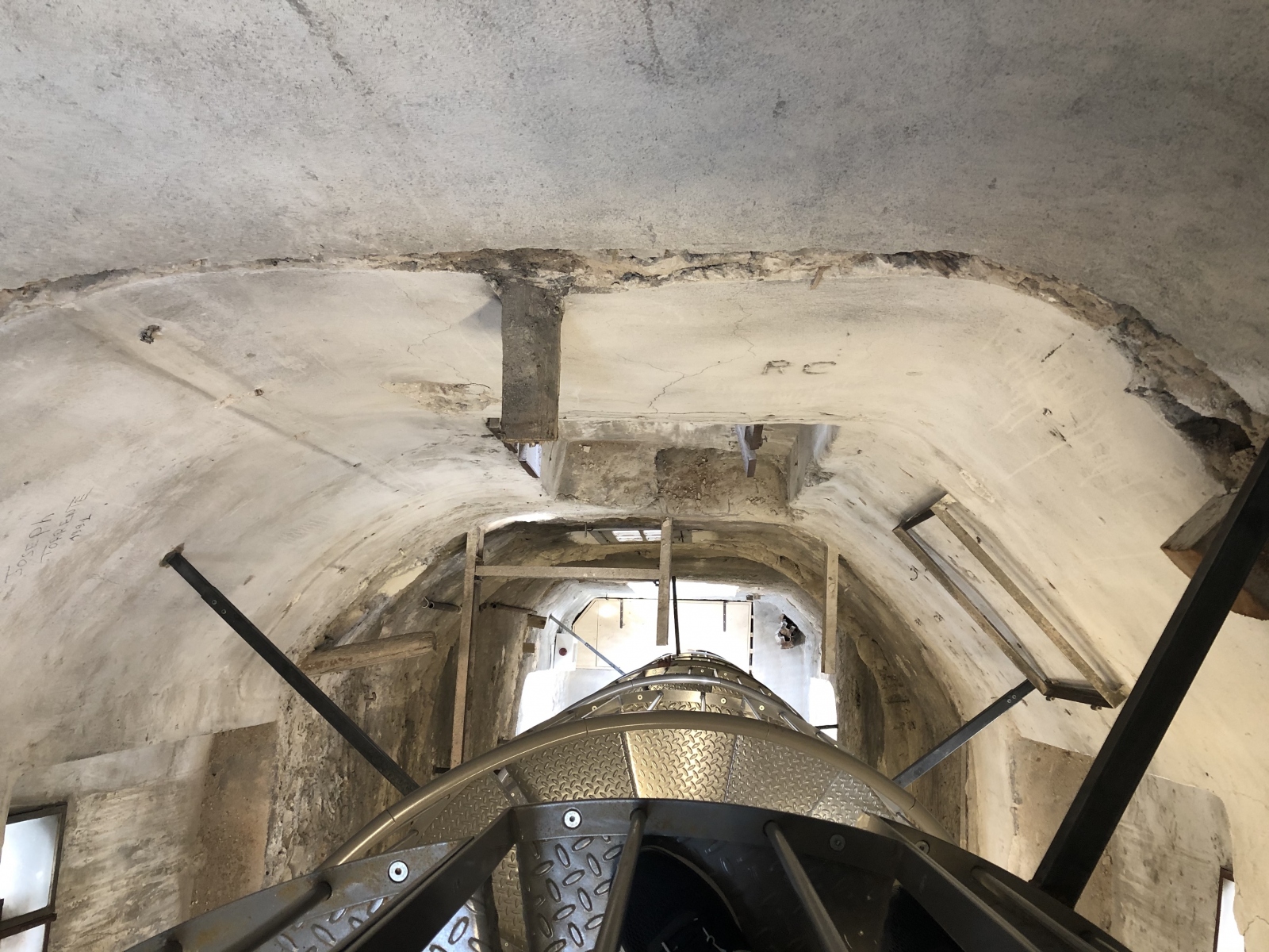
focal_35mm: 28
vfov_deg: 49.7
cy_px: 476
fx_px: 1026
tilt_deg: -79.8
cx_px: 634
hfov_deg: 63.4
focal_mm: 3.99
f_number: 1.8
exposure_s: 1/20
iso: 40
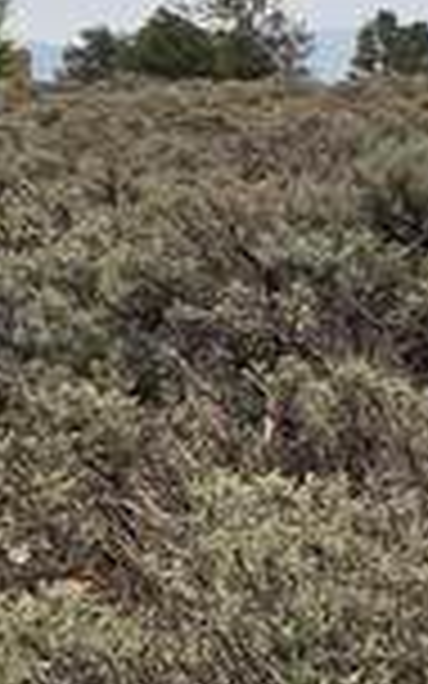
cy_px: 40
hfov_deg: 4.4
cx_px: -2383
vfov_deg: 10.2
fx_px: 3826
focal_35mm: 205
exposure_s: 1/7595
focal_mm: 5.4
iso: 80
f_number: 1.8
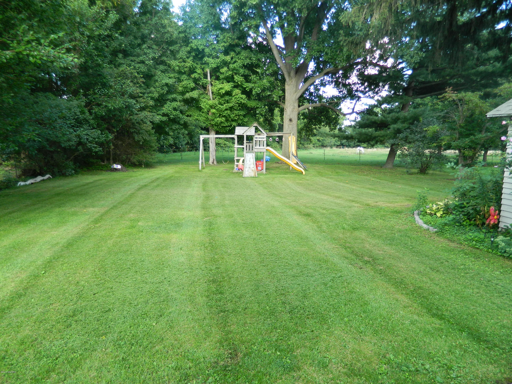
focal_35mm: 25
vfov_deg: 54.9
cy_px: 192
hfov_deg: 69.4
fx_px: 370
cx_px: 256
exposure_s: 1/100
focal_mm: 4.5
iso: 80
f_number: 3.1
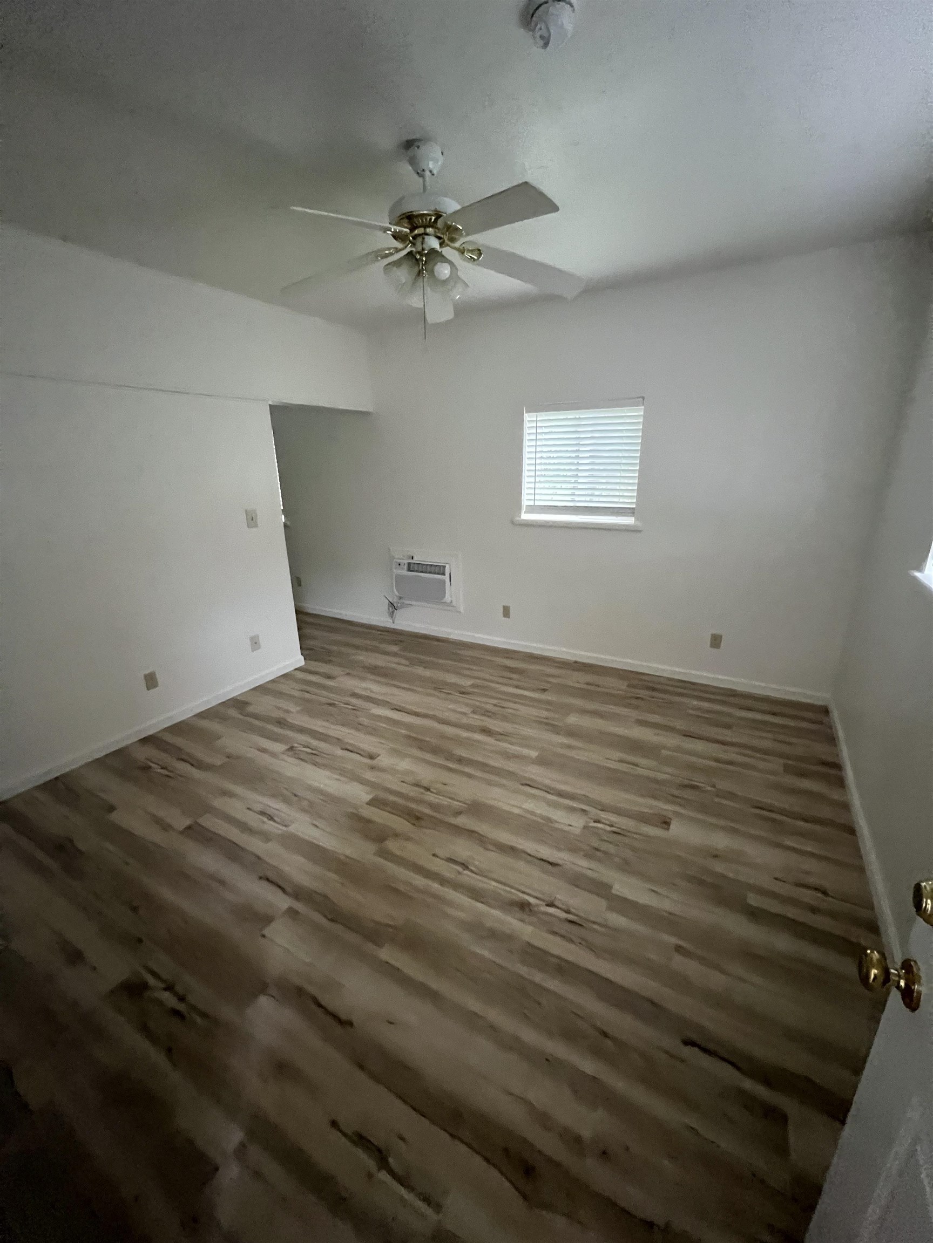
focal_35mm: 13
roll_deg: -0.6
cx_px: 466
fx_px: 467
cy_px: 622
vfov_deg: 106.2
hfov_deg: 89.9
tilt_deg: -16.1
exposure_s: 1/55
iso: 1000
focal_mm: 1.57
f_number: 1.8
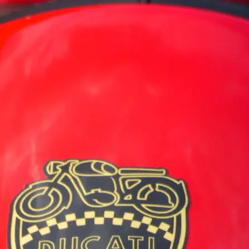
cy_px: 427
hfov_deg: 6.8
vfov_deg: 6.7
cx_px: 93
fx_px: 2092
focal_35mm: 257
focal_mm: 14.5
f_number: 2.8
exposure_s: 1/1000
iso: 100
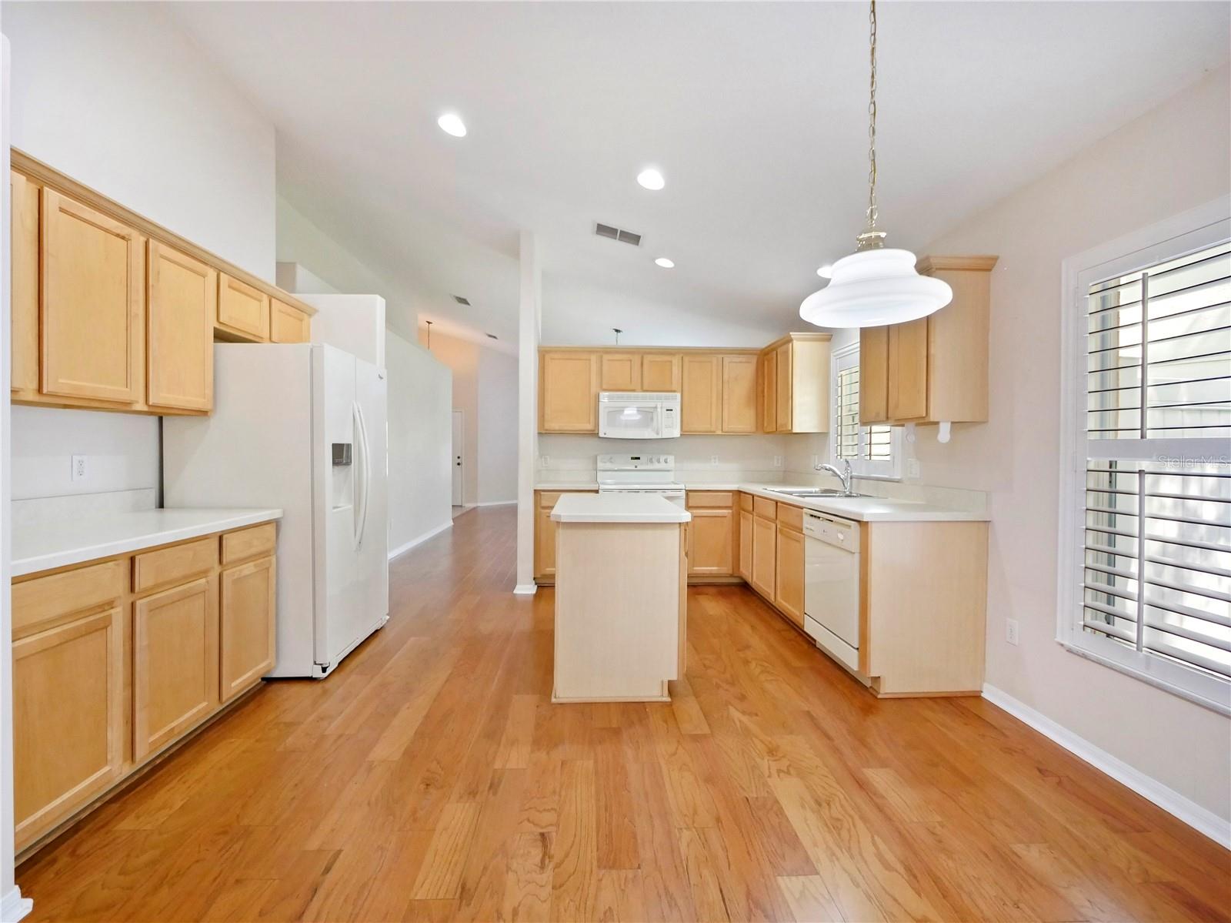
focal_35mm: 14
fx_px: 498
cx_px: 616
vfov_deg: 85.6
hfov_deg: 102.1
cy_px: 462
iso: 2500
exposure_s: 1/60
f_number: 4
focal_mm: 7
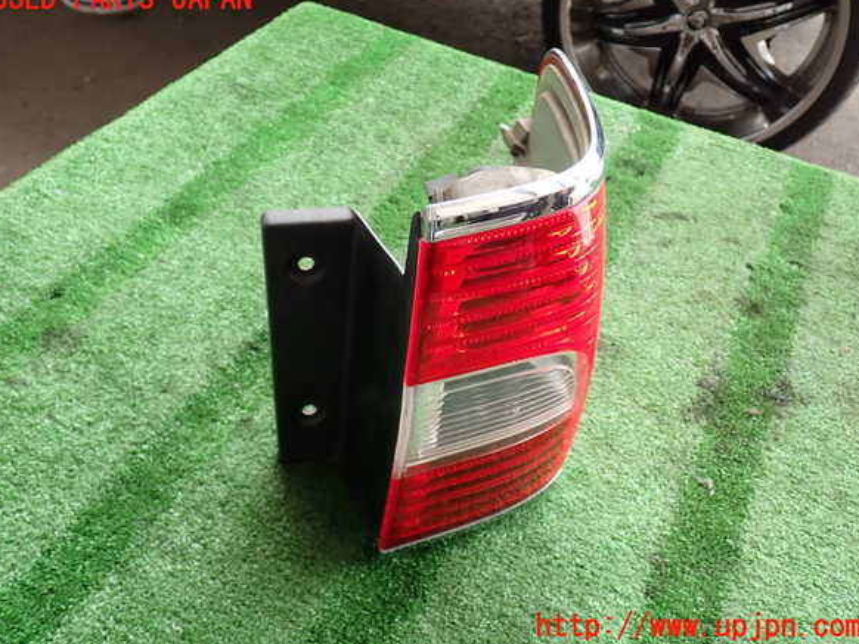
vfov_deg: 42.9
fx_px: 819
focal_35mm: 33
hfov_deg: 55.4
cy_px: 313
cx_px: 427
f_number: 2.4
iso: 100
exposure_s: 1/60
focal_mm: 5.79
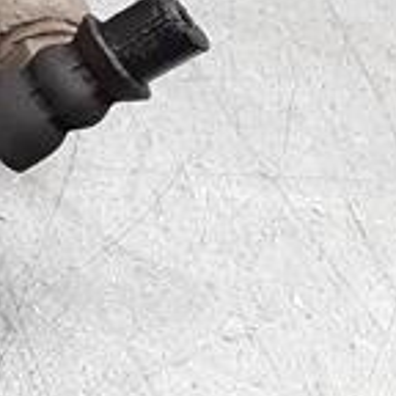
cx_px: -424
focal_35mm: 110
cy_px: -154
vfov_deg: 14.9
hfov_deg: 13.4
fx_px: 1424
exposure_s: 1/50
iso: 64
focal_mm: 2.91
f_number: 1.9
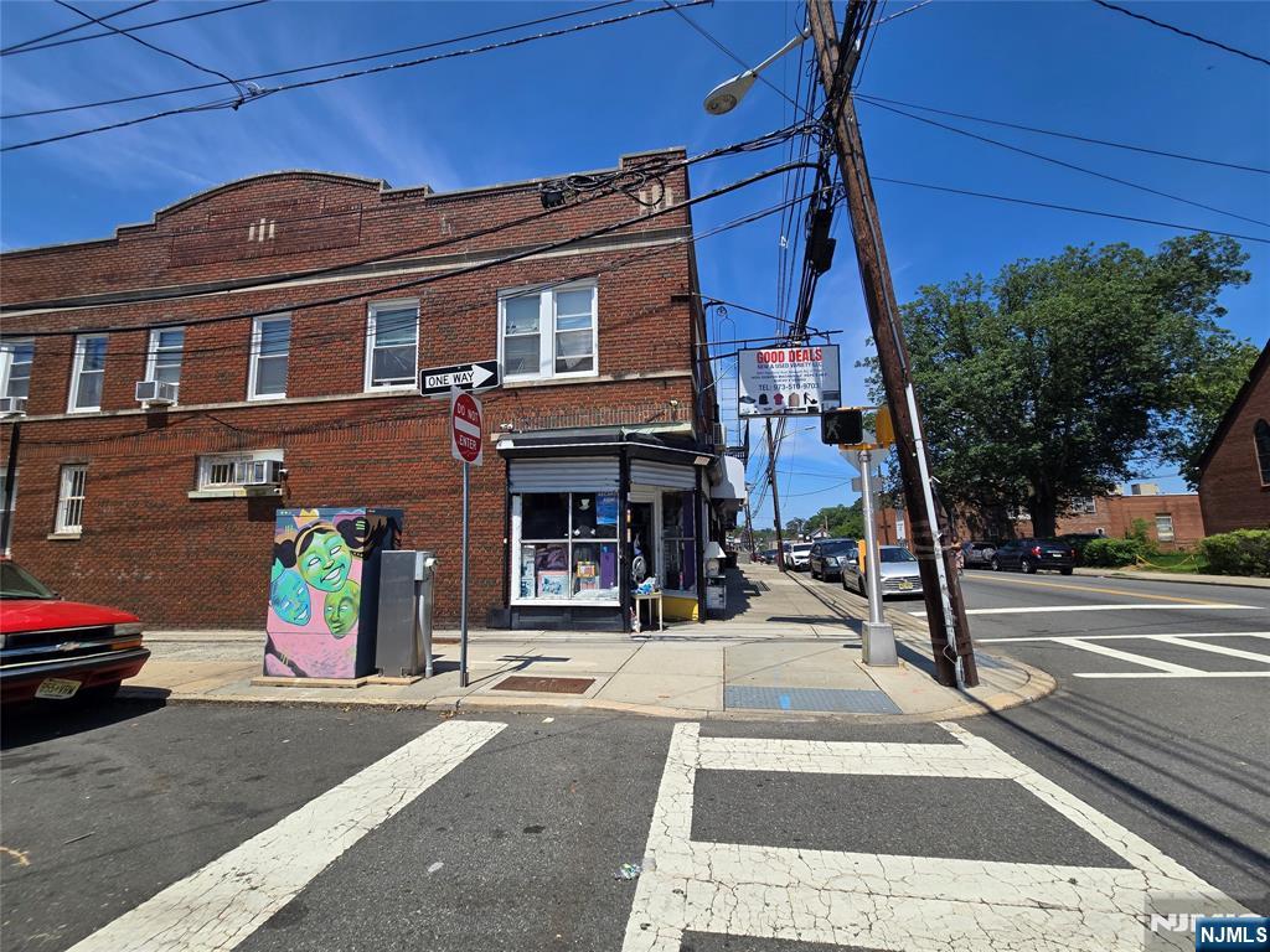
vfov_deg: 89.9
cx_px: 635
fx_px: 477
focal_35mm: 13
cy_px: 476
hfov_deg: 106.2
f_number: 2.2
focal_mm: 2.2
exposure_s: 1/2843
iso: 50
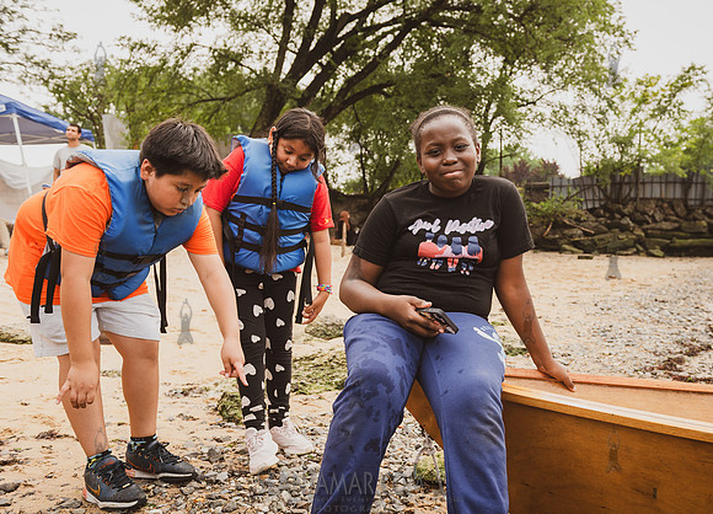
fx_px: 724
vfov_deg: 39.1
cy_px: 266
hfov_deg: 51.9
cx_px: 449
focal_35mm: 36
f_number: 4
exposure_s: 1/640
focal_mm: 29
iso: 200
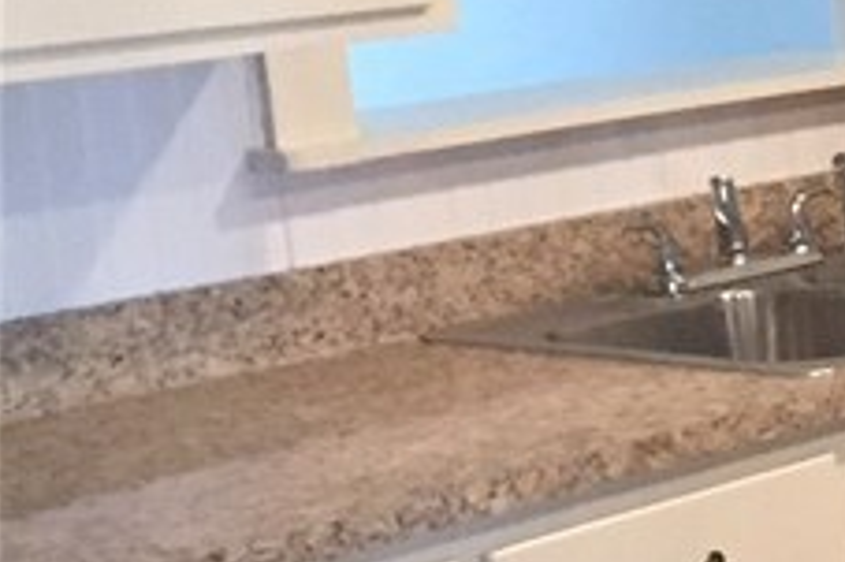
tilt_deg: -14.1
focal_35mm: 136
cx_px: 1902
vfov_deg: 10.0
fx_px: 3190
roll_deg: +0.6
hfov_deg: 12.5
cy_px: 569
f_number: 2.2
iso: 160
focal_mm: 4.15
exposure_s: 1/30
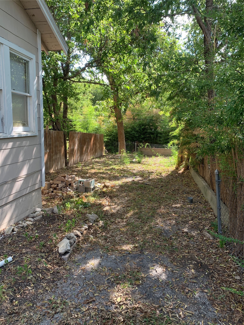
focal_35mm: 26
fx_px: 244
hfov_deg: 53.1
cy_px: 162
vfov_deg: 67.3
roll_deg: -0.3
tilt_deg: -8.7
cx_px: 122
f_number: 1.8
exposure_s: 1/122
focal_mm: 4.25
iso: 25
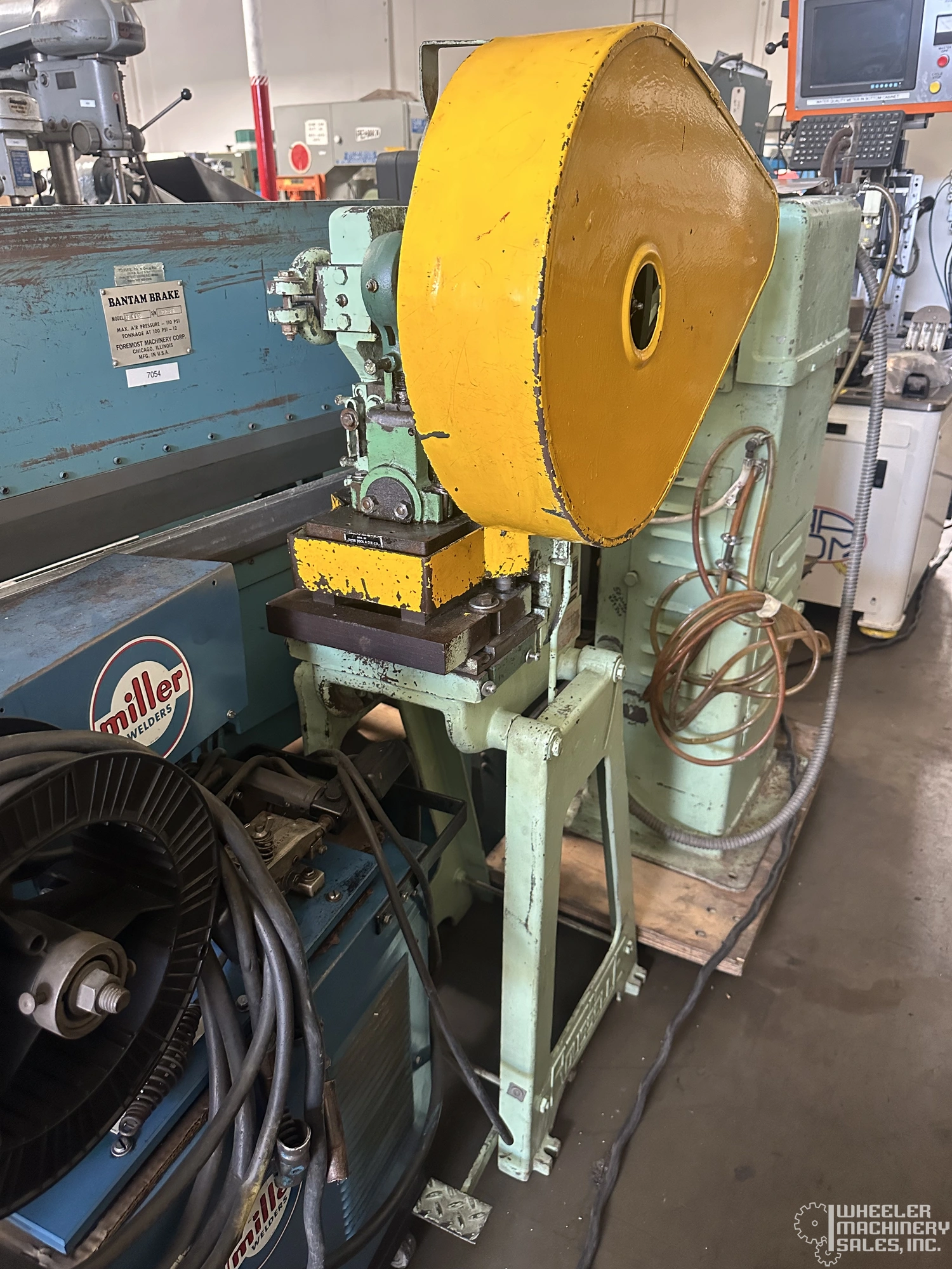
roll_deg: -0.2
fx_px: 880
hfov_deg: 56.8
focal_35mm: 24
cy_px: 634
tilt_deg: -26.2
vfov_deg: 71.6
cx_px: 476
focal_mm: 6.86
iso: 640
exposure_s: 1/60
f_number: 1.78
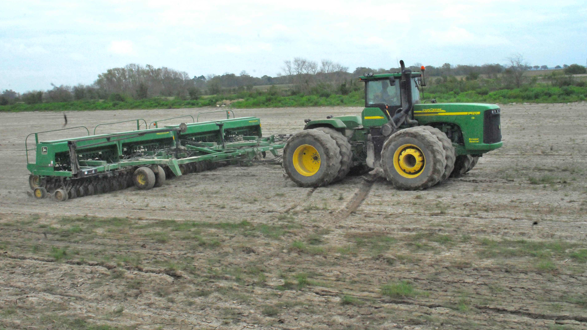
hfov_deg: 45.5
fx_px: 700
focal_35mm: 45
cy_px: 151
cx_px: 294
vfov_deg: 26.5
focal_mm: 28
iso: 500
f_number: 22
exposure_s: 1/160
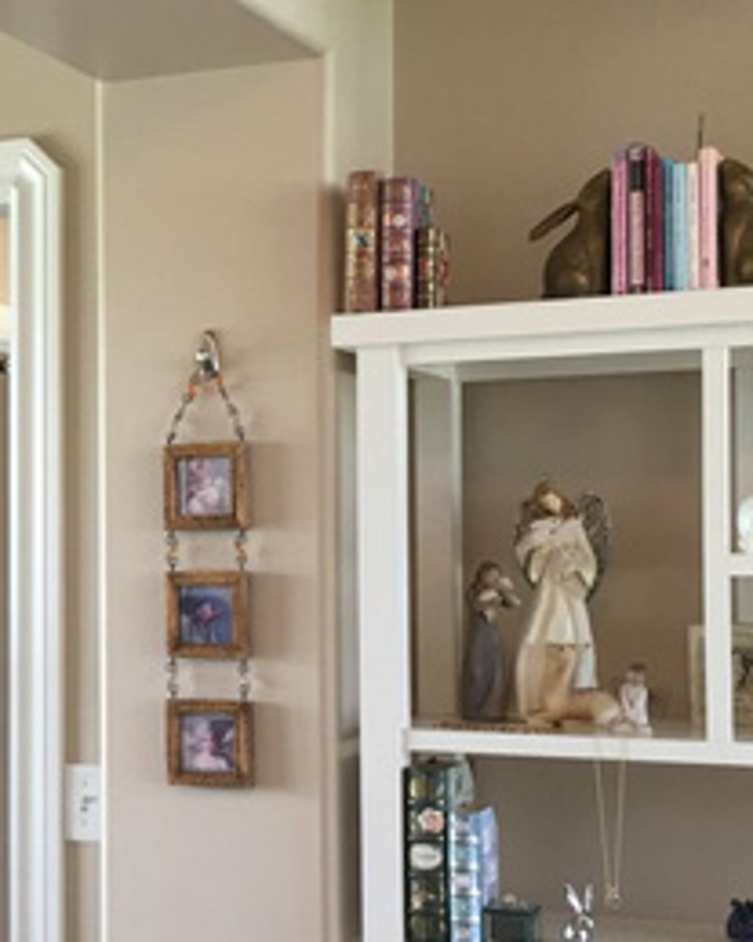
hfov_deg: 21.0
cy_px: 553
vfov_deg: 27.1
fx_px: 1951
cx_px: -33
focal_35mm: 70
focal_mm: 4.15
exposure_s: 1/15
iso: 25
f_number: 2.2
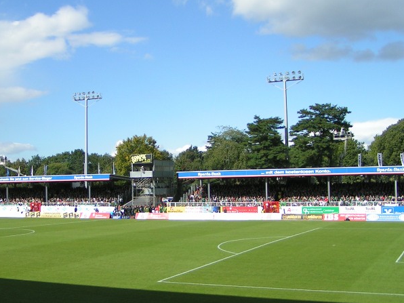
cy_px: 154
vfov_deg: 28.6
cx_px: 139
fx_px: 595
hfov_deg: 37.1
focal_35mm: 51
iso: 50
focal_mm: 5.8
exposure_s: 1/1000
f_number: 3.2
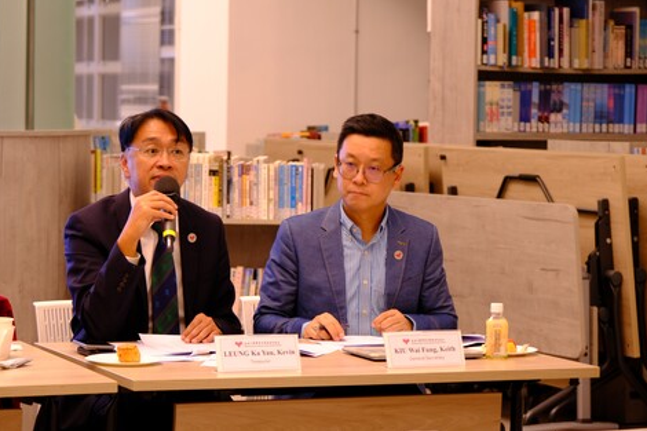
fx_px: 2282
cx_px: 303
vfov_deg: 10.8
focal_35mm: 127
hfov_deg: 16.1
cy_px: 198
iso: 160
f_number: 4
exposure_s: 1/10
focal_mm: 78.1
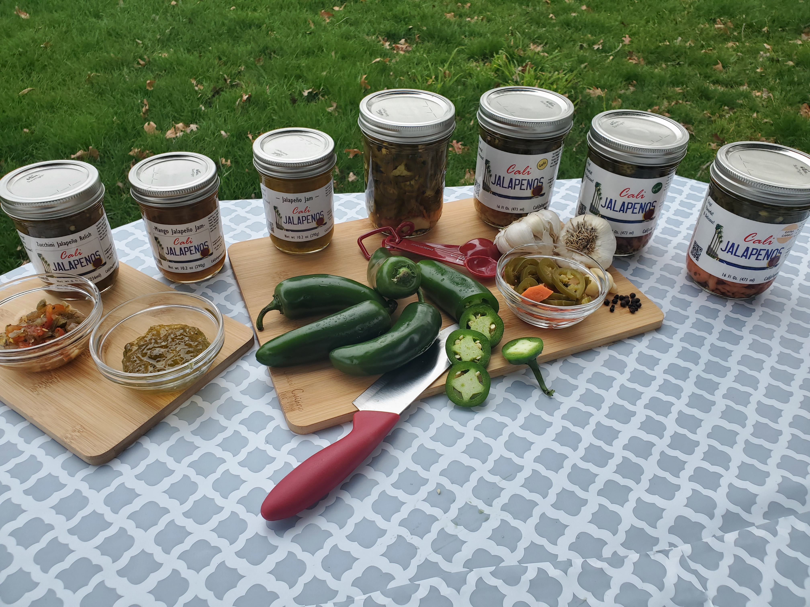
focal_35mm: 26
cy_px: 304
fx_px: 608
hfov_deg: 67.3
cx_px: 405
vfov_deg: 53.1
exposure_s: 1/632
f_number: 2.4
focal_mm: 4.3
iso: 50
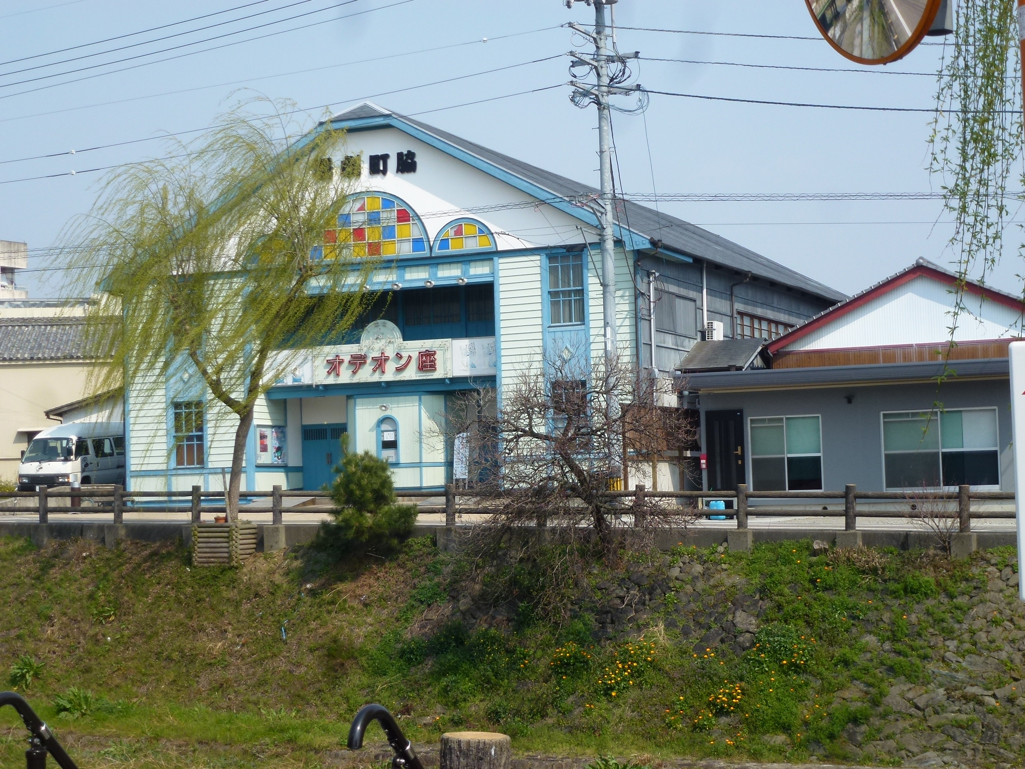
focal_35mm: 65
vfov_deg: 22.6
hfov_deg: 29.8
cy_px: 384
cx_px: 512
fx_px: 1925
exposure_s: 1/500
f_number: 4.6
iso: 100
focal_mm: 11.7
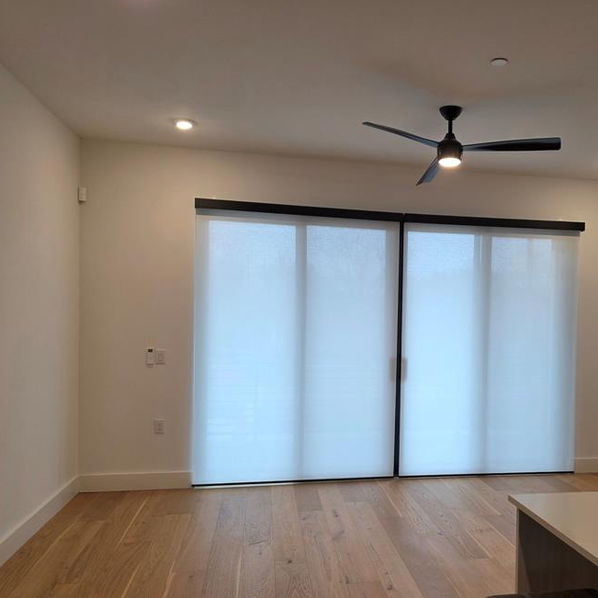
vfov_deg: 51.0
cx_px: 408
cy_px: 339
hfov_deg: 50.0
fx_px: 625
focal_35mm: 32
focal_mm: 6.25
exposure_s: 1/120
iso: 100
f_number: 1.7
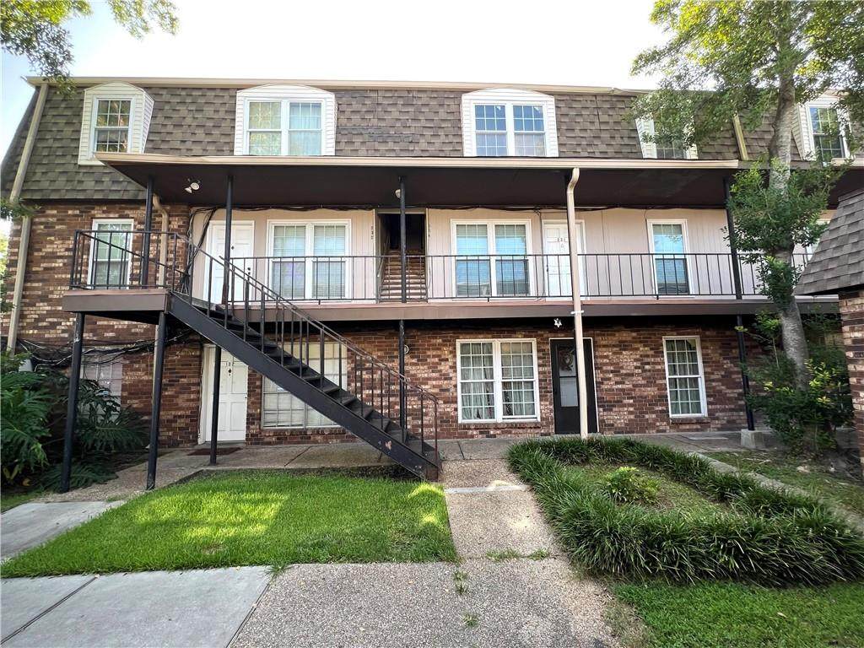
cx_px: 432
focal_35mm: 13
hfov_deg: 106.2
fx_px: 324
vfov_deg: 89.9
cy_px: 324
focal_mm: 1.57
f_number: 1.8
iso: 32
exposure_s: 1/145
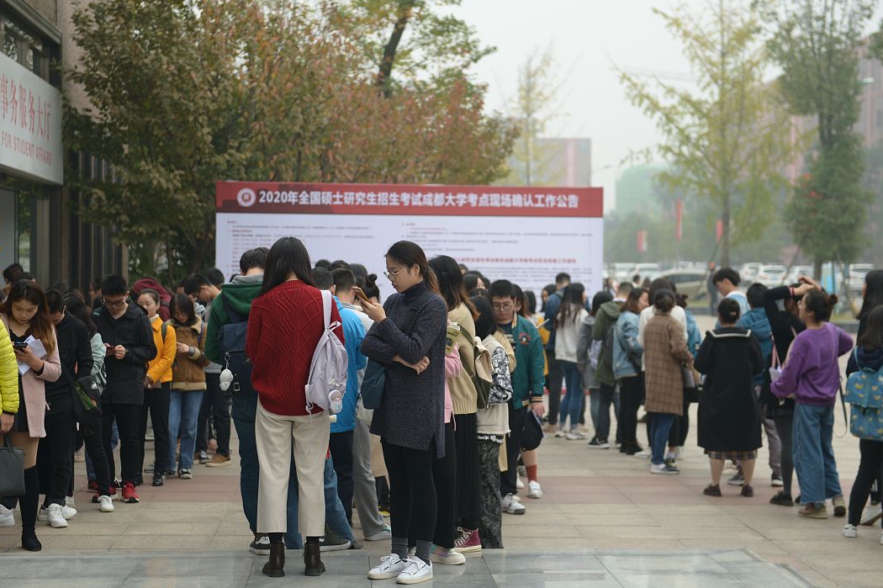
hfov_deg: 25.4
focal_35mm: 80
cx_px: 404
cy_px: 289
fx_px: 1961
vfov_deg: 17.0
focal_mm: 70
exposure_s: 1/200
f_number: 2.8
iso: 250
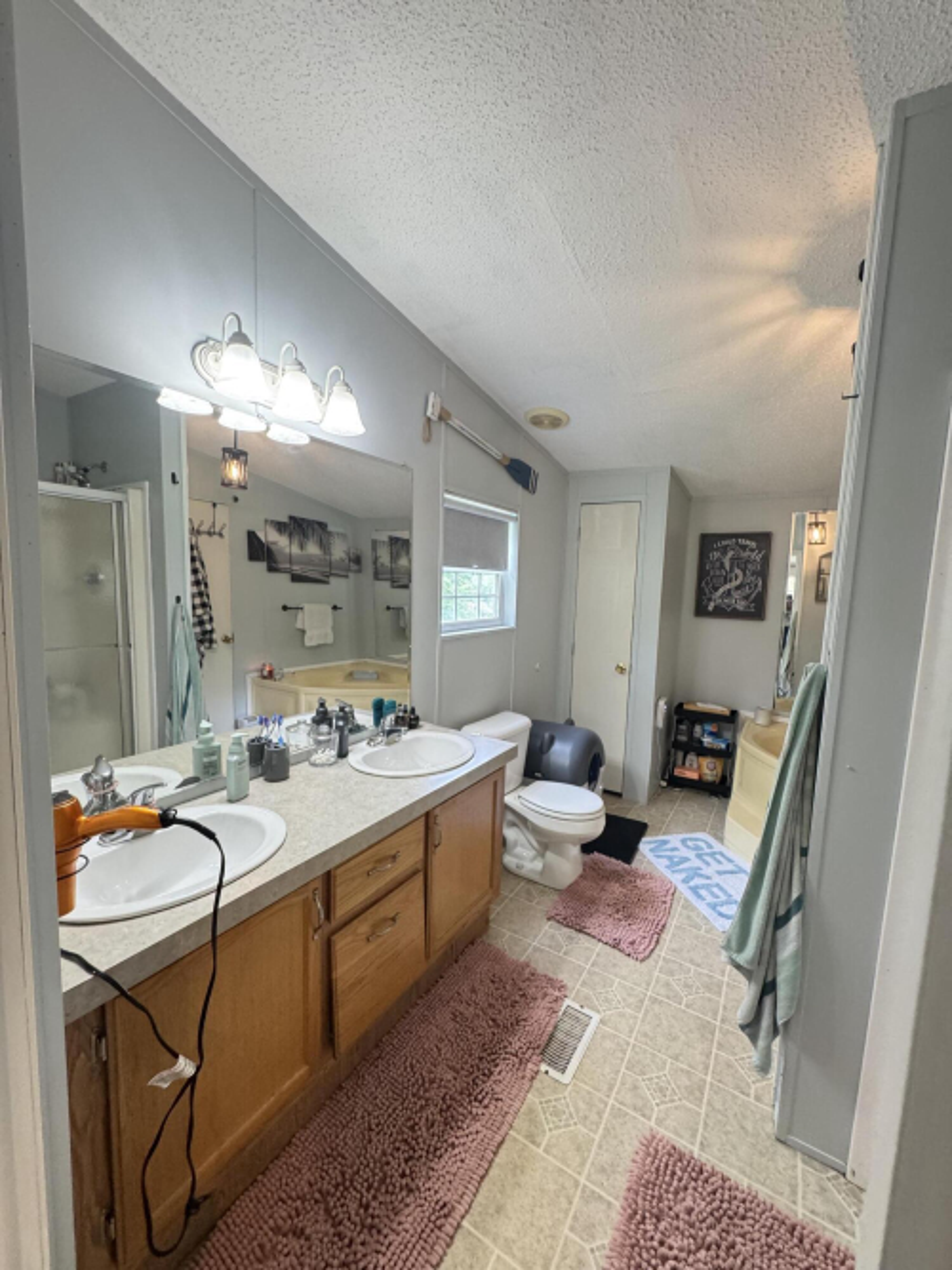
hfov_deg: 85.7
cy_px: 635
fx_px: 514
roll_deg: -2.0
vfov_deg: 102.1
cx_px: 476
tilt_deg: -5.7
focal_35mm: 14
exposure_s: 1/60
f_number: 2.2
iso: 500
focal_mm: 2.22
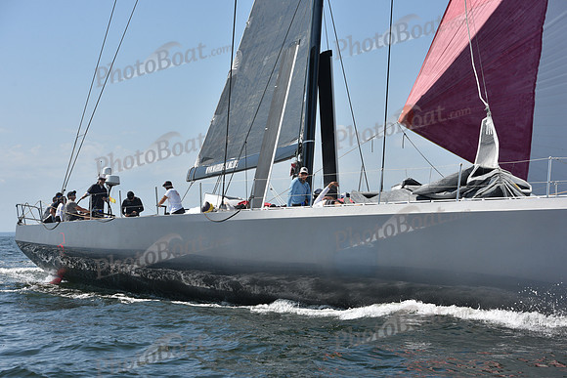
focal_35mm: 70
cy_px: 189
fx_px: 1103
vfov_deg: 19.5
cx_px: 284
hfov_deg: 28.8
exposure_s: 1/1250
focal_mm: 70
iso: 250
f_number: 8
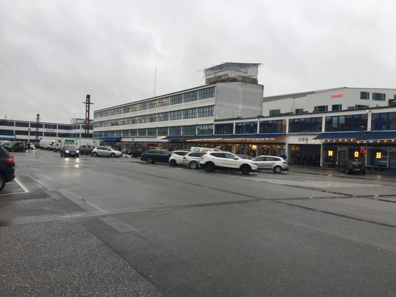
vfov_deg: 48.2
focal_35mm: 29
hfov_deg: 61.7
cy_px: 148
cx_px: 198
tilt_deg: +0.1
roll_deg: -1.6
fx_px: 332
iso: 25
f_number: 2.2
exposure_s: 1/50
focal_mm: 4.15
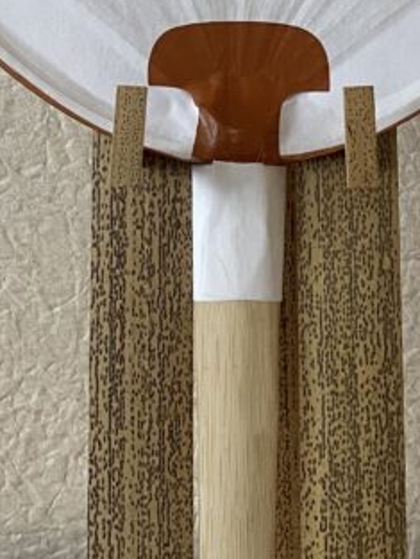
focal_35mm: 85
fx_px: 1374
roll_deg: +2.4
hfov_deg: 17.4
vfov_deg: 21.9
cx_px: 223
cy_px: -38
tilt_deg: -8.6
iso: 160
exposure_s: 1/60
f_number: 1.6
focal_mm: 4.2
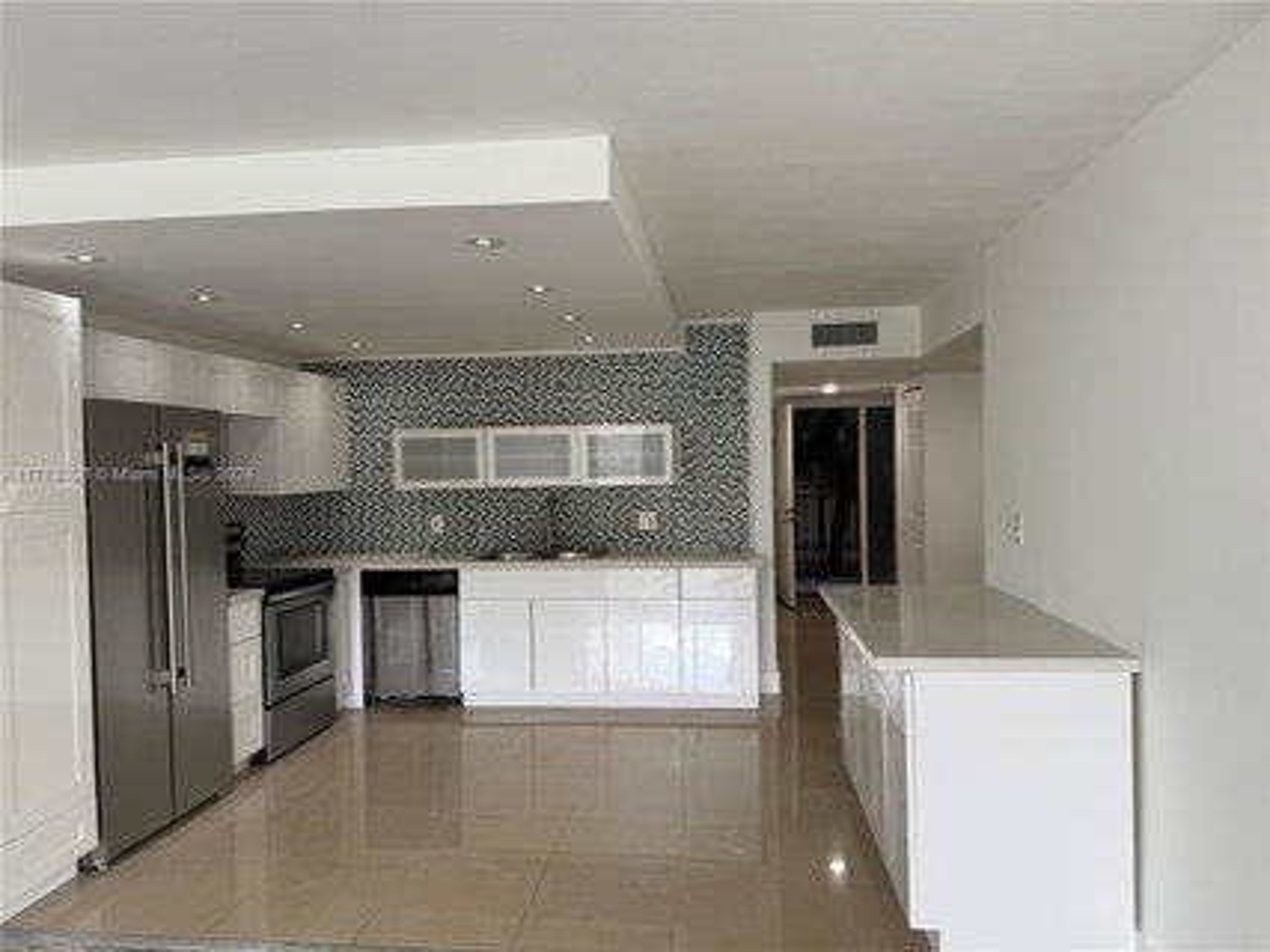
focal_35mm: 24
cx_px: 635
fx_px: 880
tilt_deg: -0.5
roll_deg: +0.9
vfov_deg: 56.8
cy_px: 476
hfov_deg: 71.6
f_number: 1.78
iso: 64
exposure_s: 1/120
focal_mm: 6.76
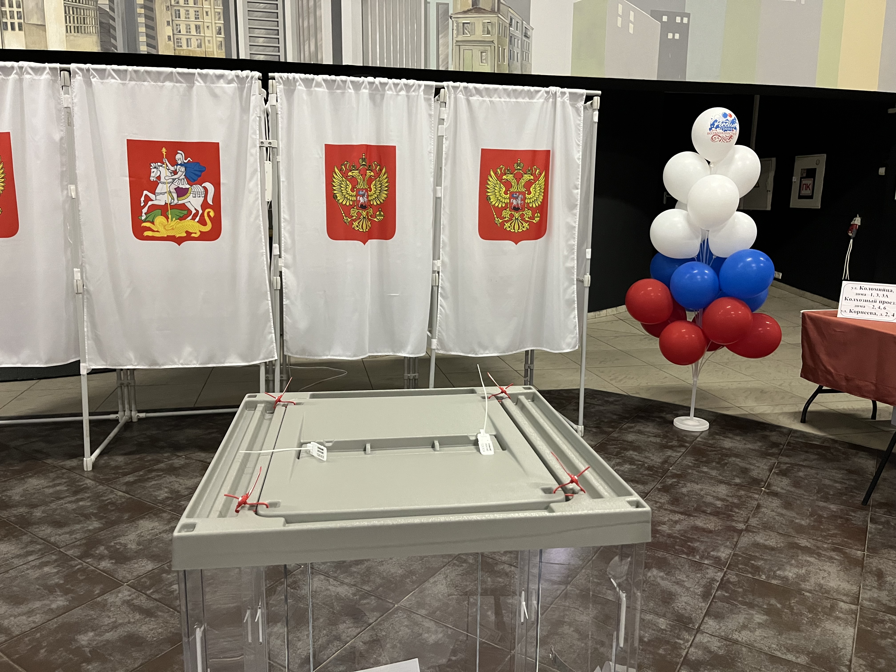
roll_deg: -1.0
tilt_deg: -11.6
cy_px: 336
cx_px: 448
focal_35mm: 26
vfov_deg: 53.1
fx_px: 673
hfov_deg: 67.3
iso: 500
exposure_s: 1/50
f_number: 1.6
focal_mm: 5.1
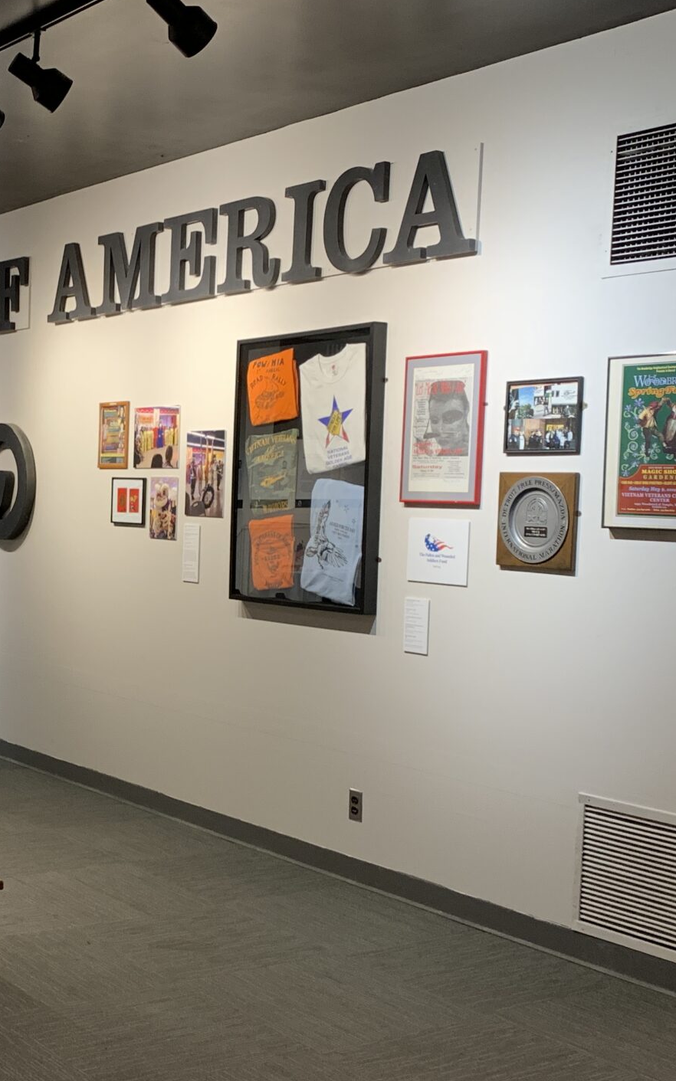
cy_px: 591
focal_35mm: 50
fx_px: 1474
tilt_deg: -3.0
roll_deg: -1.1
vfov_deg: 40.3
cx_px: 45
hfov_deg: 24.9
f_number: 1.8
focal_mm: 4.25
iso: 100
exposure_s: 1/60
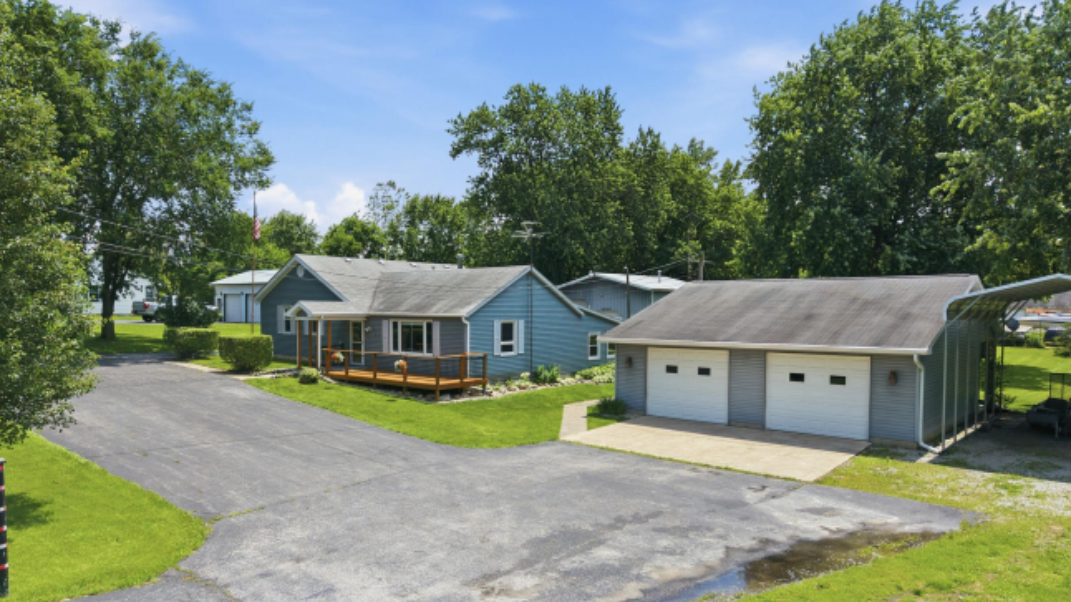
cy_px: 337
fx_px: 767
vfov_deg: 42.8
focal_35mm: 27
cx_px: 531
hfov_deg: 69.9
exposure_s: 1/6400
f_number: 1.8
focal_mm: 8.7
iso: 330
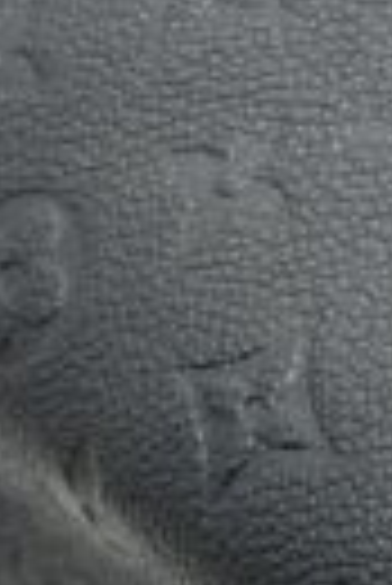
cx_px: 604
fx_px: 3470
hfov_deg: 6.4
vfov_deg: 9.6
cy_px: 414
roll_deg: +4.9
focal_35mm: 213
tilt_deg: -39.2
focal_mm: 5.7
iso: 40
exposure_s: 1/100
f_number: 1.5
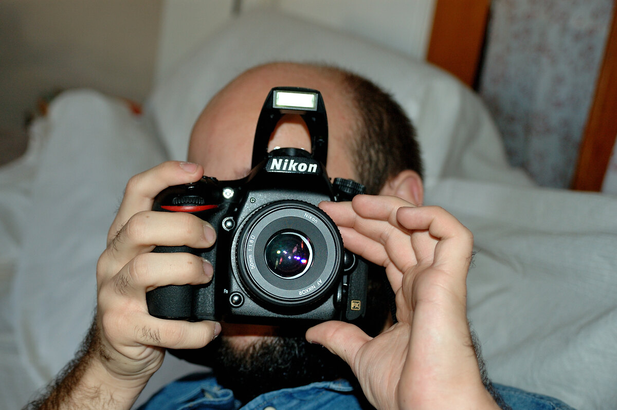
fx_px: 976
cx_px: 308
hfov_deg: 35.1
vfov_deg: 23.7
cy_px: 205
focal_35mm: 57
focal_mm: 38
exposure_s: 1/60
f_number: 4
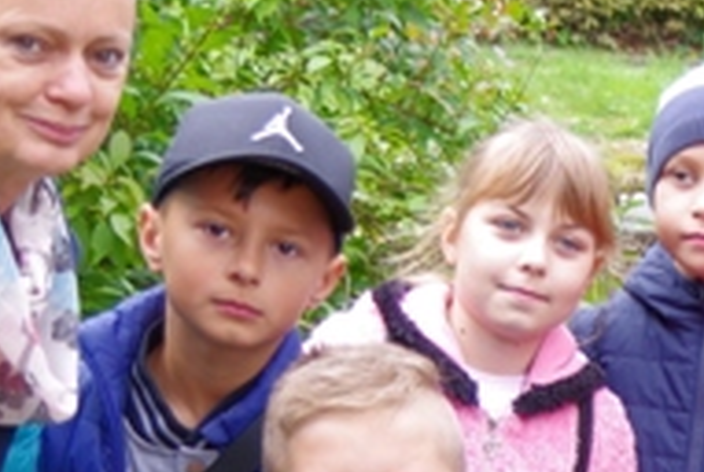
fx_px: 3251
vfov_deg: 8.1
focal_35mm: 166
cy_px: 780
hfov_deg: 11.8
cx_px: 1095
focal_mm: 21
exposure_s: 1/80
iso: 100
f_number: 4
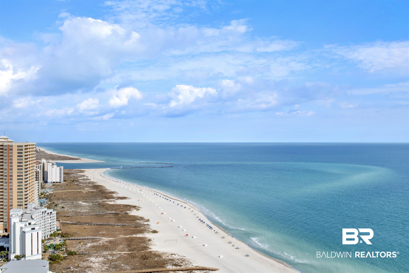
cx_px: 204
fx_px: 398
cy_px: 136
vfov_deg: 37.9
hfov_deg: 54.4
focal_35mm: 35
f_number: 11
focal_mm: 35
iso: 200
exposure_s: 1/1000
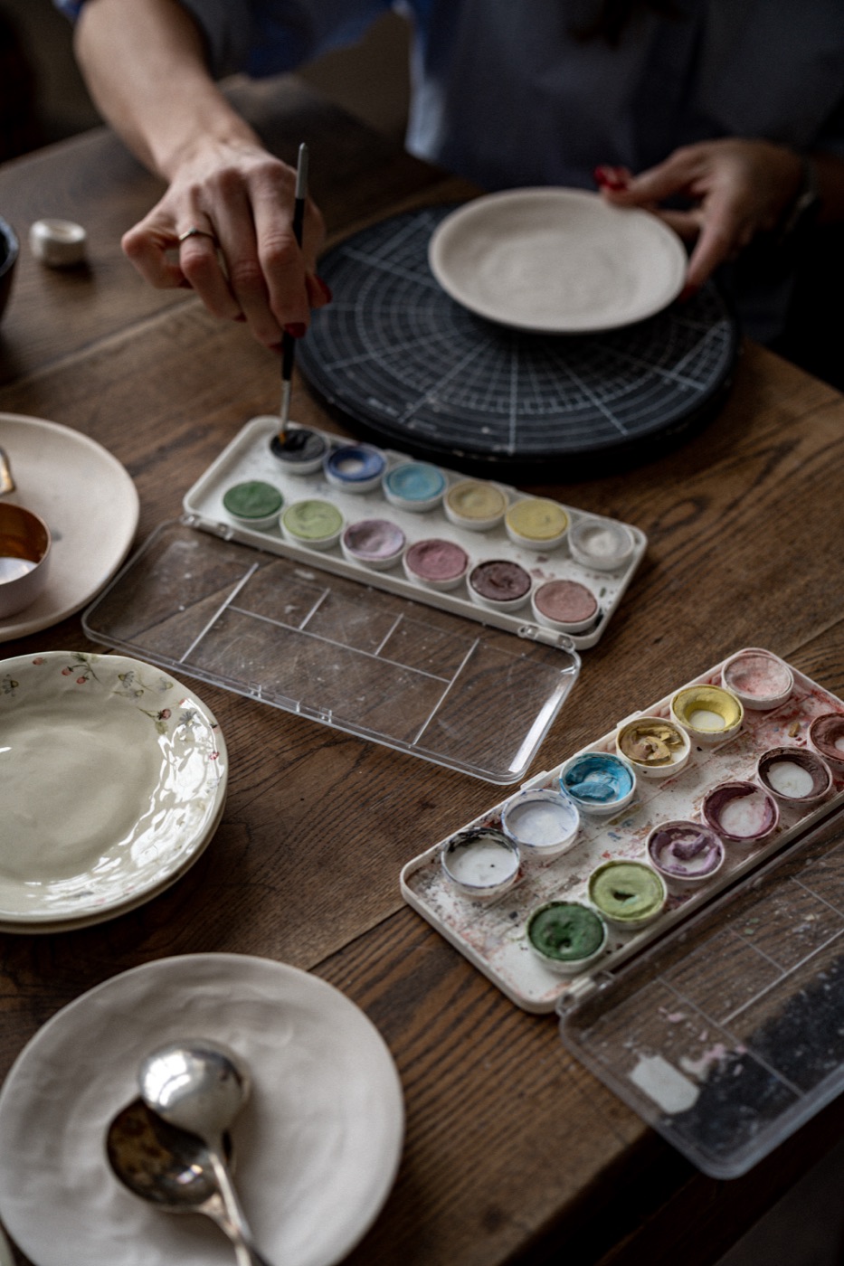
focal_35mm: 50
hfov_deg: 27.0
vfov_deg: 39.6
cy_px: 633
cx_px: 422
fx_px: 1759
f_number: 2.8
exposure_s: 1/125
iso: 100
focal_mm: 50
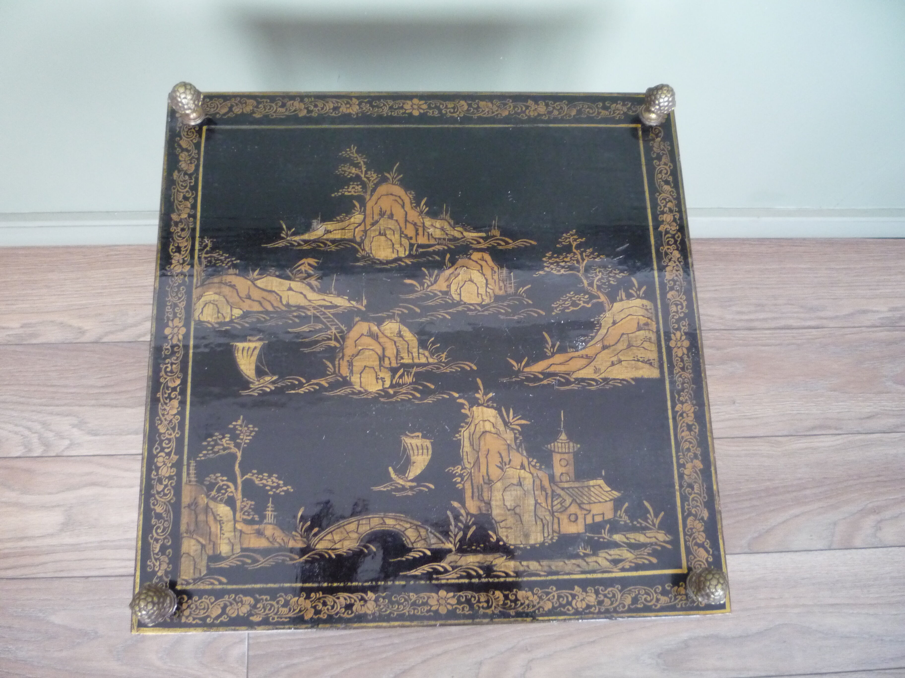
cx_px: 452
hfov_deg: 60.0
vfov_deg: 46.8
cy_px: 339
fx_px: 784
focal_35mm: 30
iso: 400
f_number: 3.3
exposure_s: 1/13
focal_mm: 5.2
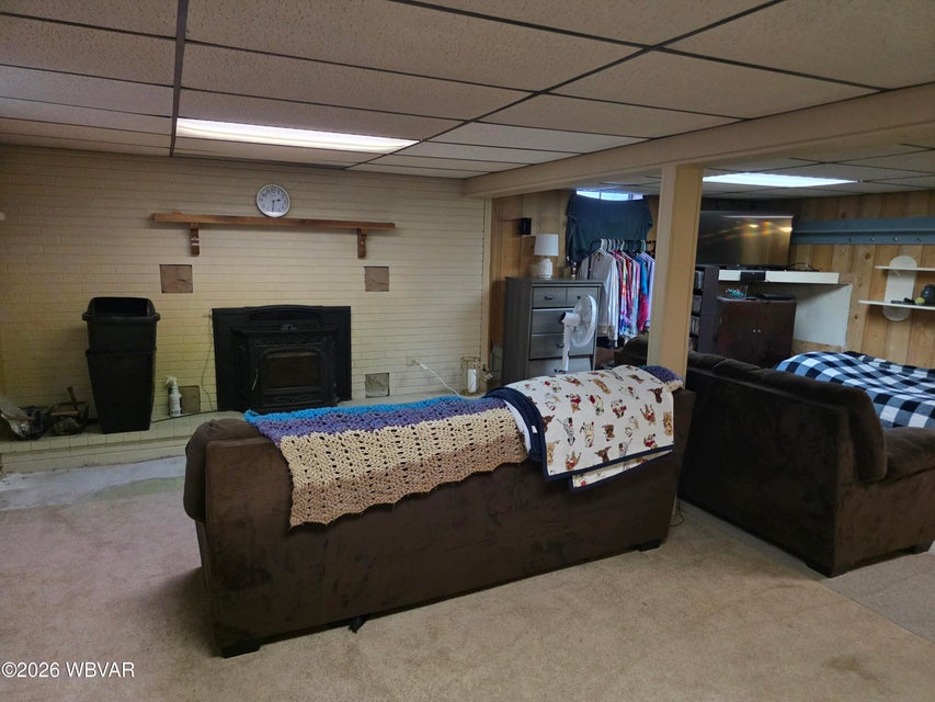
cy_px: 351
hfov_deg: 73.9
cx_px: 468
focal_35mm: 23
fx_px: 621
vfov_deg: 58.9
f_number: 1.7
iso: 1250
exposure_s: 1/120
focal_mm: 6.3
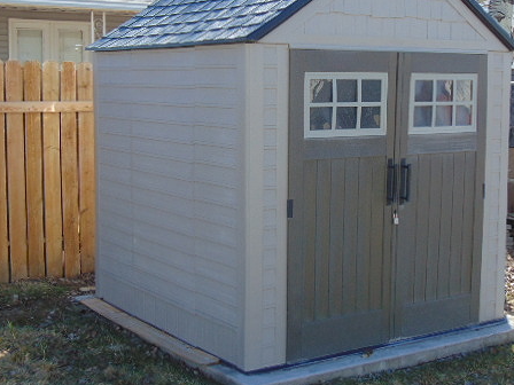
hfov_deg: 32.2
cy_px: 154
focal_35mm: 60
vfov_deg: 24.4
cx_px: 278
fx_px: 891
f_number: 3.3
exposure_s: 1/400
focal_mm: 7.6
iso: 80
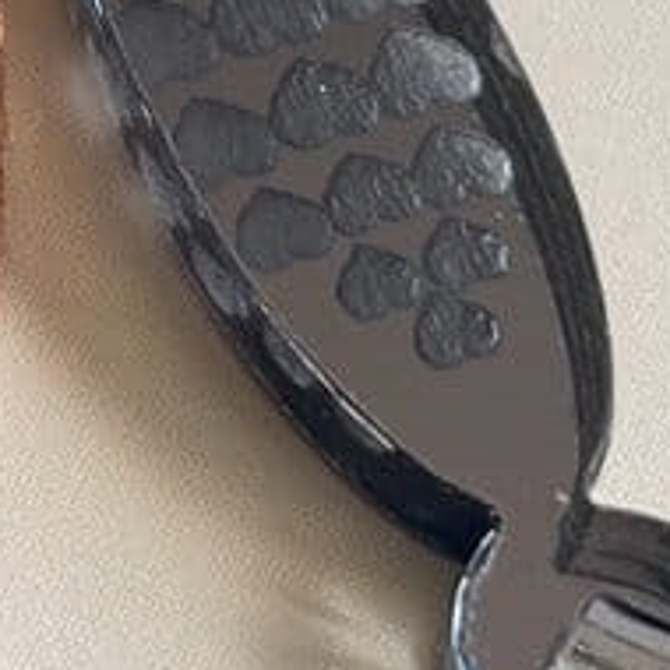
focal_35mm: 194
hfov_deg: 8.9
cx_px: -243
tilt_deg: -55.7
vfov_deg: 8.9
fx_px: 4248
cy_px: -145
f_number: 1.6
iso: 32
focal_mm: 4.2
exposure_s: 1/287
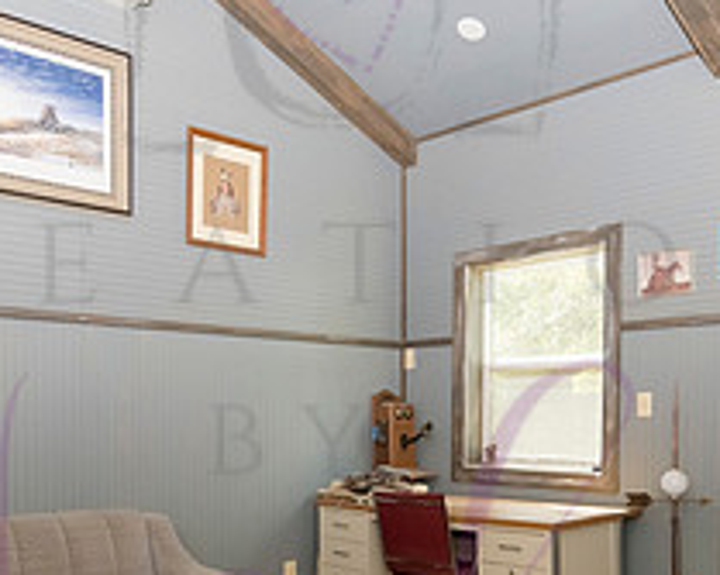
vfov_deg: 38.0
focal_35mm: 38
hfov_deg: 47.9
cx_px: 374
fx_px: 809
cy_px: 440
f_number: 4
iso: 800
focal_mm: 14
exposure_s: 1/250
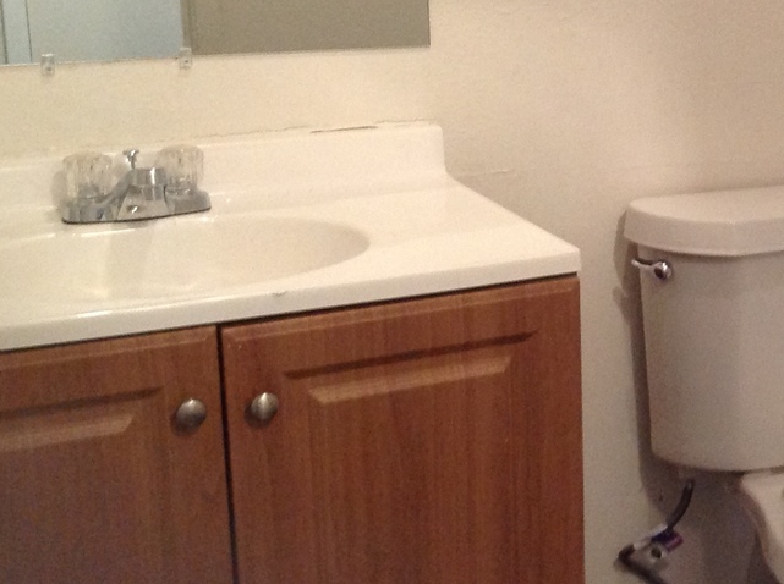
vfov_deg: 18.6
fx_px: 1786
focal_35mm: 79
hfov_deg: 23.6
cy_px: 208
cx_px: 797
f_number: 2.4
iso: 250
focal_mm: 4.28
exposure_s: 1/15
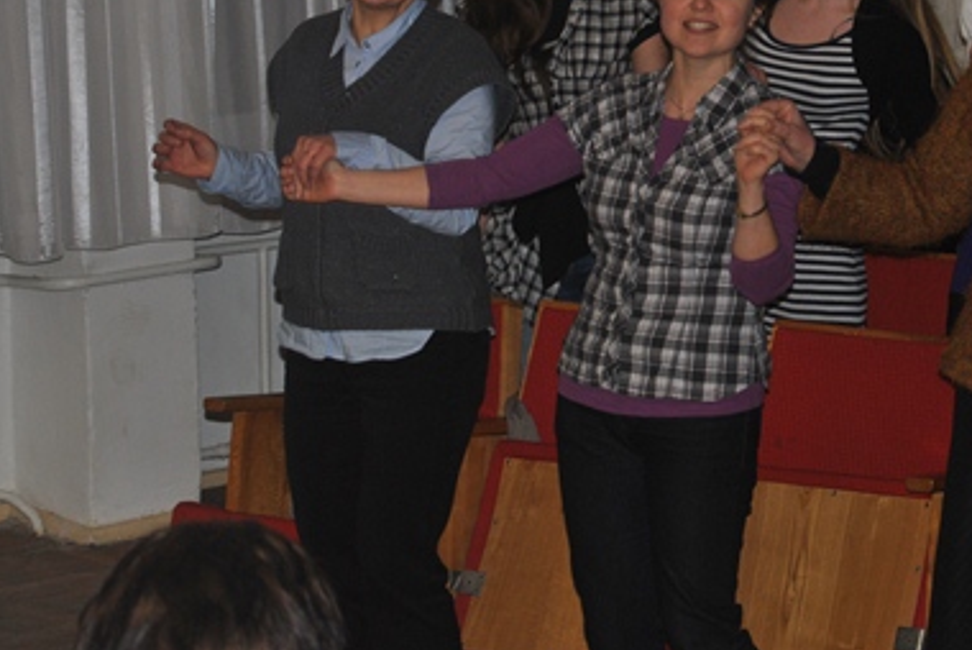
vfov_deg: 9.9
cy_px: 110
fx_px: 3751
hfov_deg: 14.7
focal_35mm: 139
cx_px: 609
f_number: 5.6
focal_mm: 55
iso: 200
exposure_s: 1/60
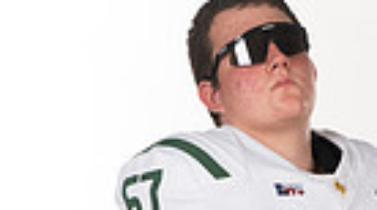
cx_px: 290
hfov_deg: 12.1
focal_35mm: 178
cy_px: 545
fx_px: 1776
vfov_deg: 6.4
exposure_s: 1/400
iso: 640
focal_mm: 52
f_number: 8
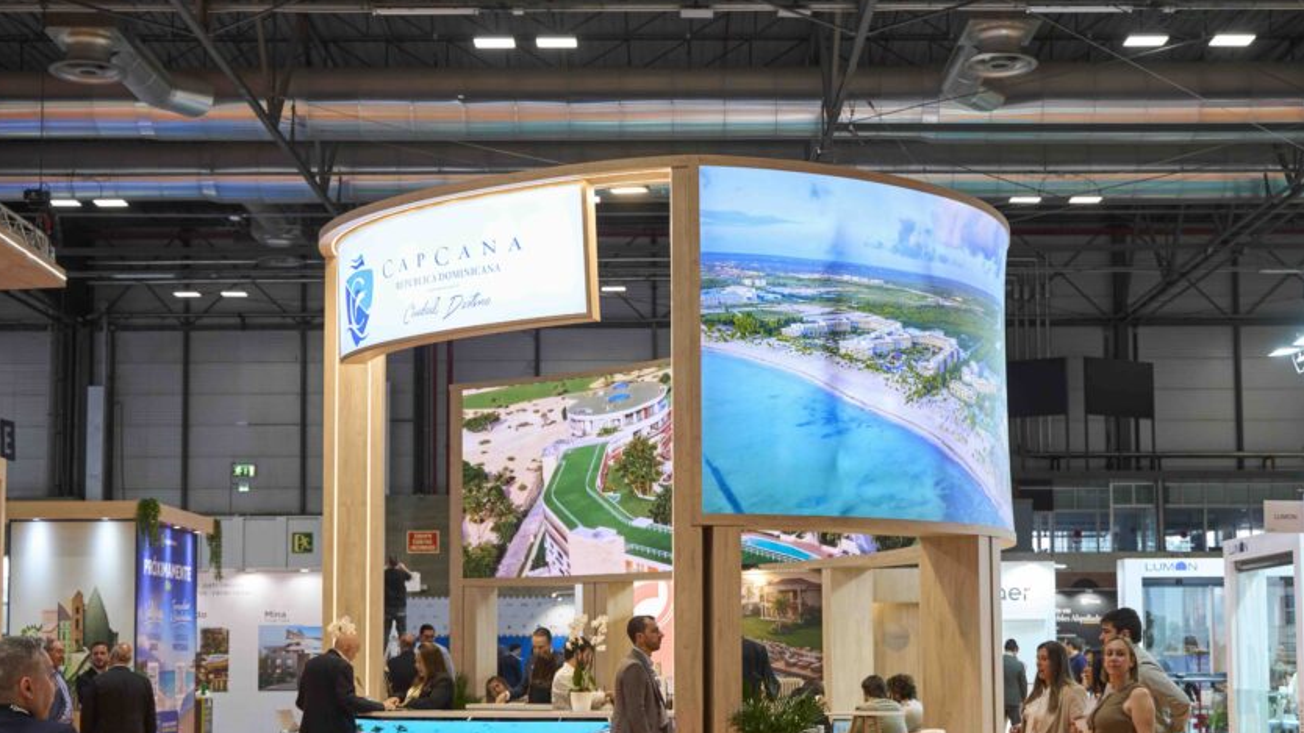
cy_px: 503
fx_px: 1902
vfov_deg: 21.7
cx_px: 693
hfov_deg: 37.8
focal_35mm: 55
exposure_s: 1/200
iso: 640
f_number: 3.5
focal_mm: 41
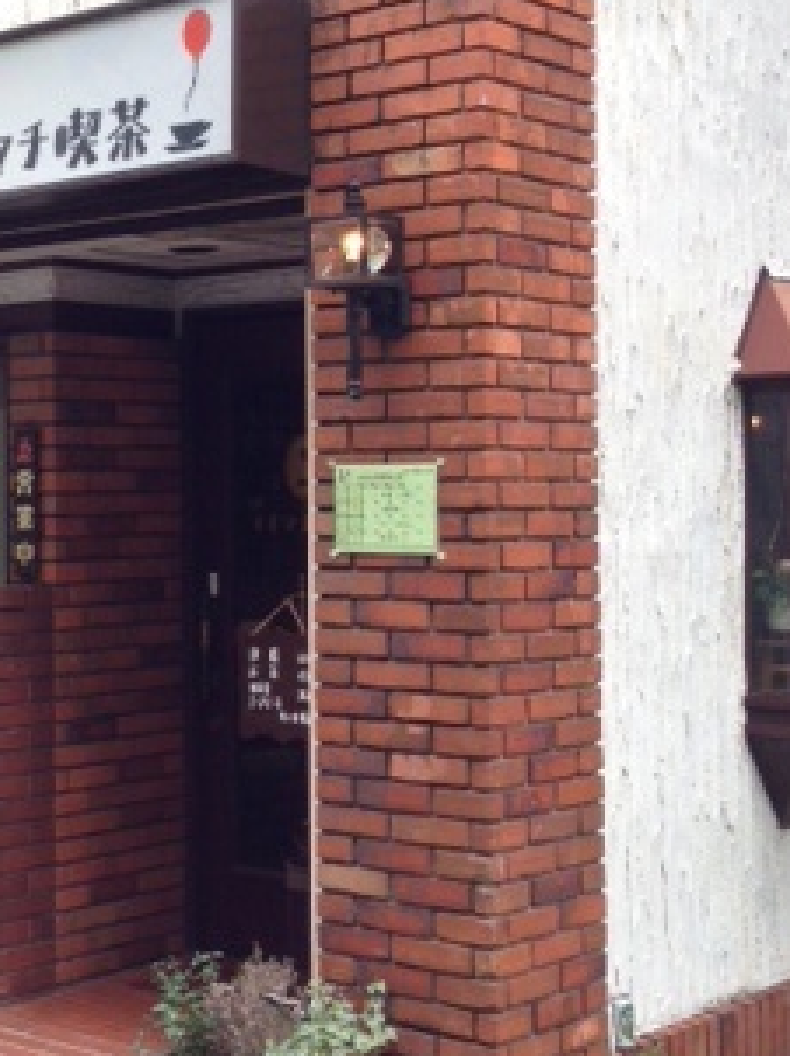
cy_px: 423
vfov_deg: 27.7
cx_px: 108
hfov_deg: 20.6
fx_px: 2133
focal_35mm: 70
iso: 50
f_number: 2.4
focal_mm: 4.13
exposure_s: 1/146
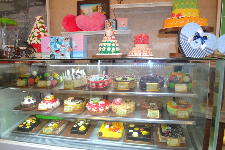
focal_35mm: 27
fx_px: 169
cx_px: 112
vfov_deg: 47.9
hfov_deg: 67.4
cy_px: 75
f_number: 3.5
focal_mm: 18
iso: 720
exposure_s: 1/60
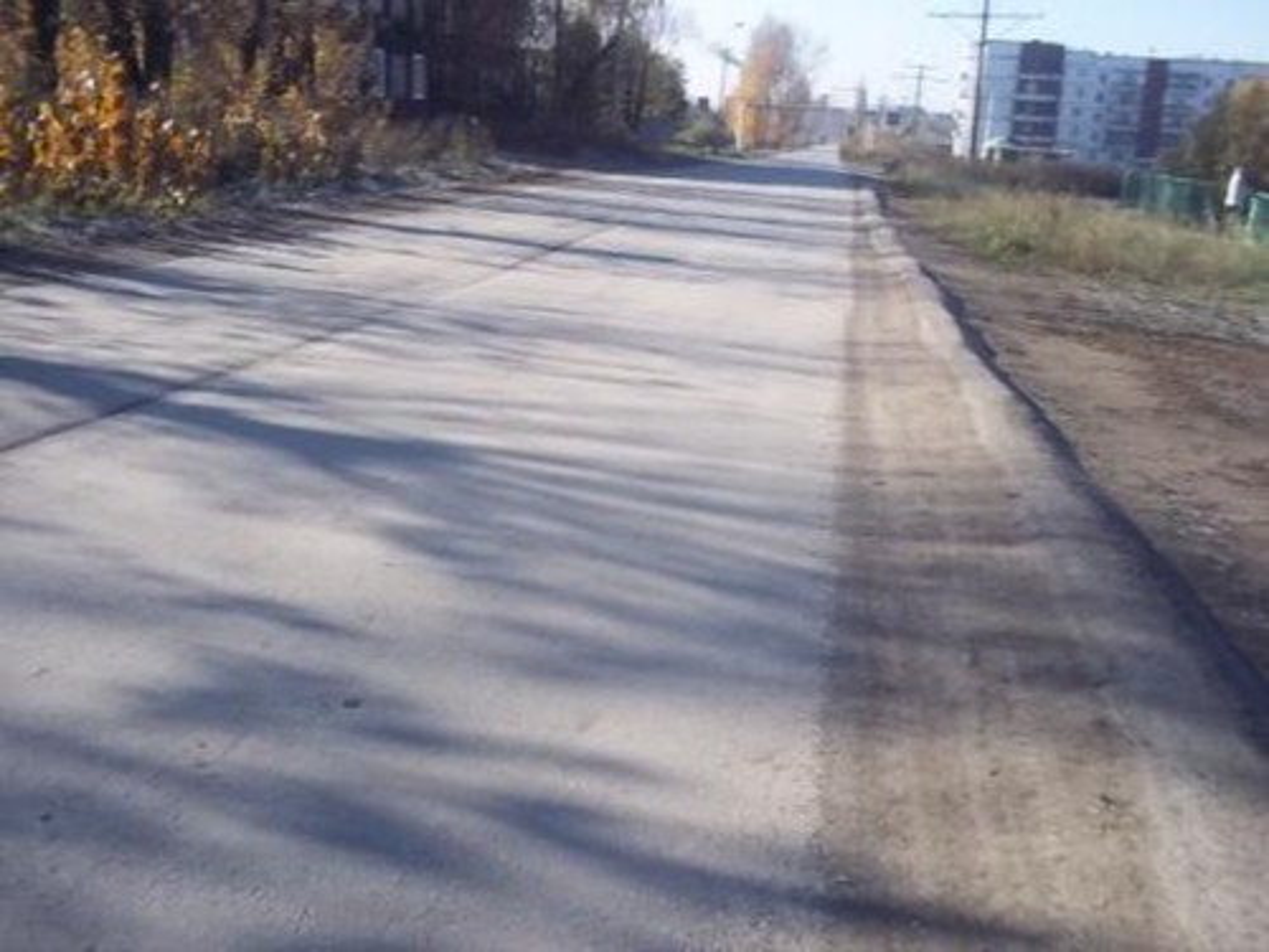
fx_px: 1320
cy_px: 476
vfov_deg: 39.7
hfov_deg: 51.4
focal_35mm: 36
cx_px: 634
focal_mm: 6.5
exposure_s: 1/100
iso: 80
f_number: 8
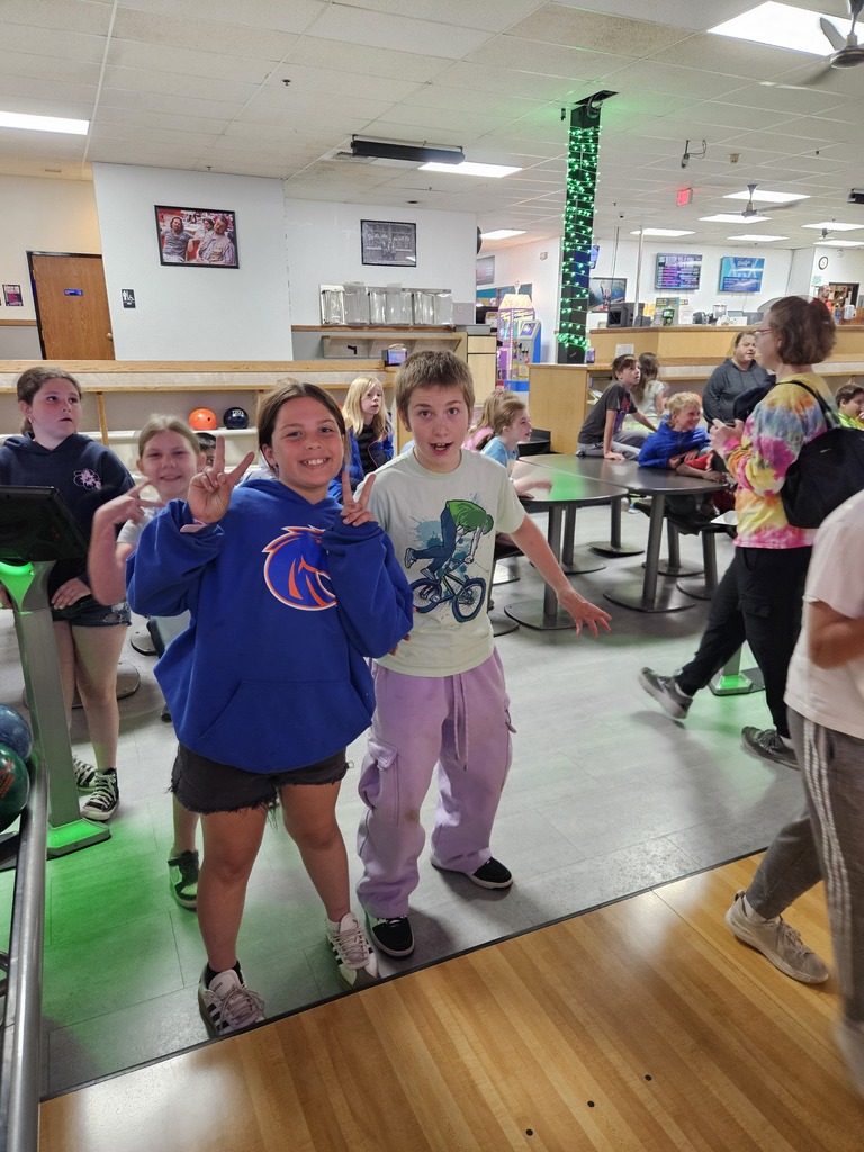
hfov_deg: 58.9
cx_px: 432
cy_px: 576
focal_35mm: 23
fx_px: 765
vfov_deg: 73.9
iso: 800
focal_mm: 5.4
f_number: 1.8
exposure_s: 1/60
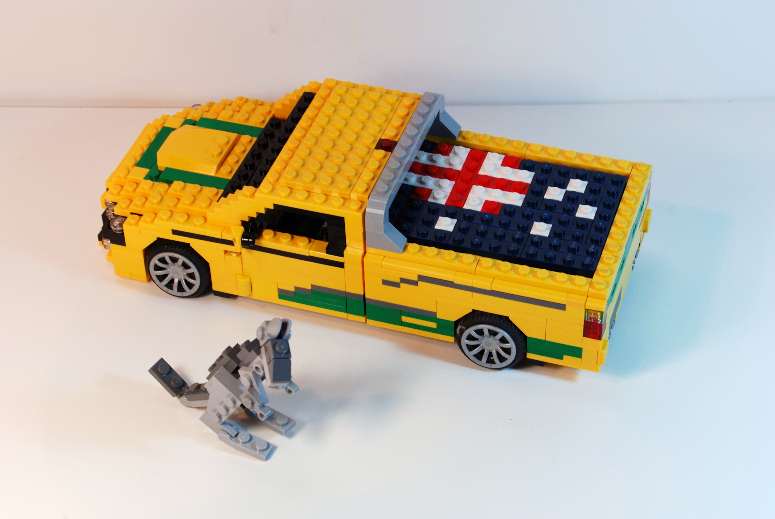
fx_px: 1778
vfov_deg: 16.6
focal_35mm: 82
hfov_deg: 24.6
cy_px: 260
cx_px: 388
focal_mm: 55
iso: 100
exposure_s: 1/8
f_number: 11
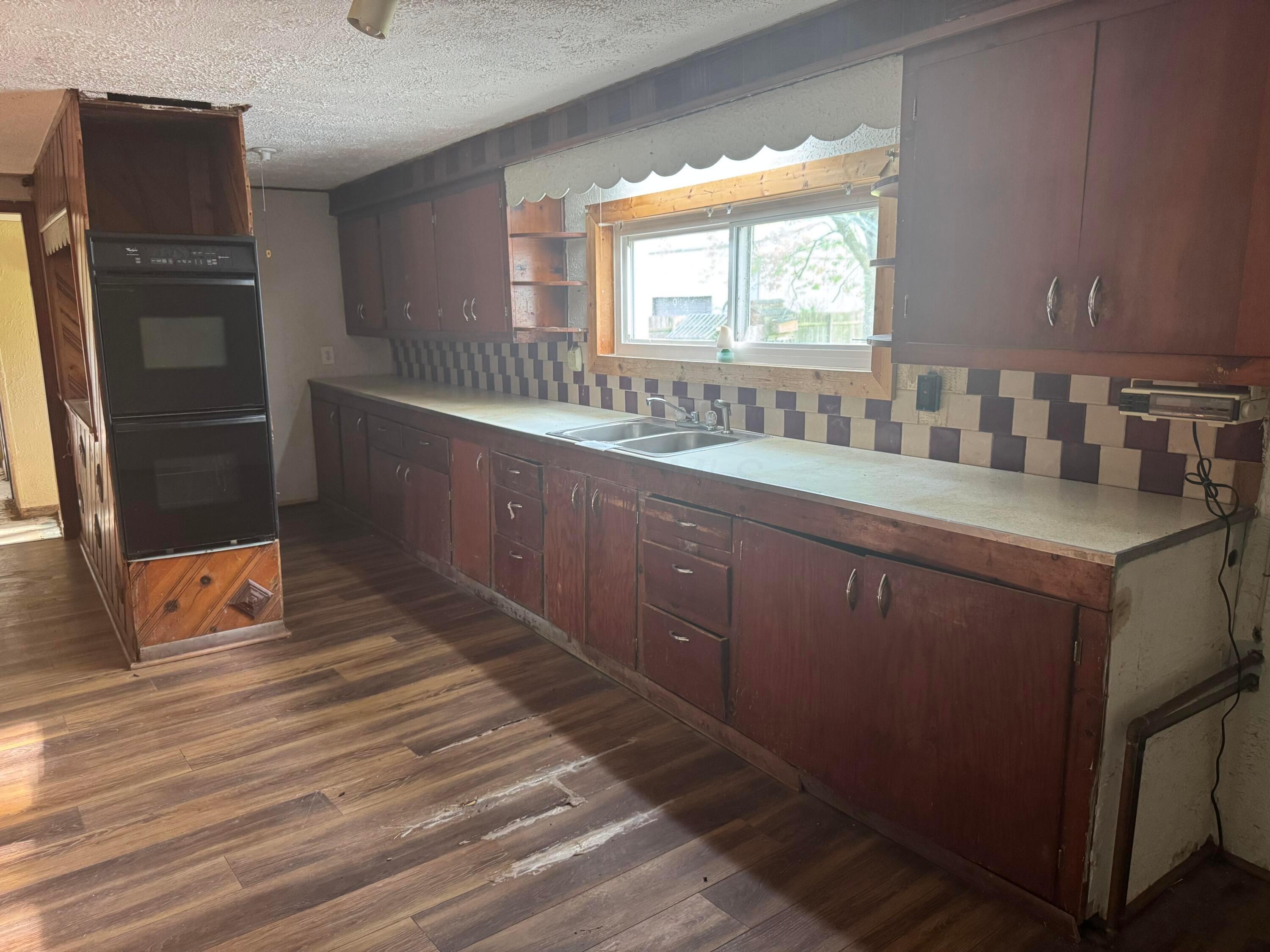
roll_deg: +0.5
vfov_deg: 56.8
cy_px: 476
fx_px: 881
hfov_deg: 71.6
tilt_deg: -11.8
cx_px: 635
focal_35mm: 24
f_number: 1.78
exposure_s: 1/60
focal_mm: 6.76
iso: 500
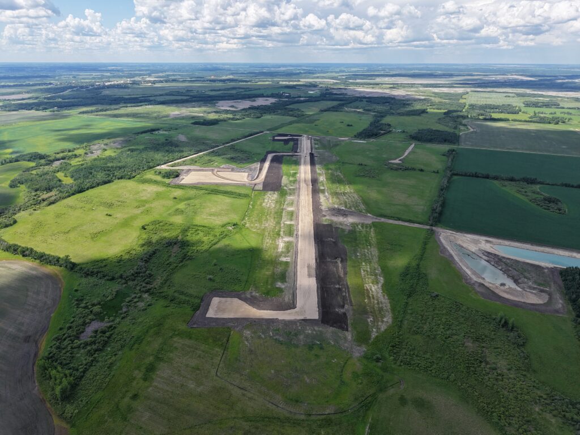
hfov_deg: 71.6
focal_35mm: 24
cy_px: 218
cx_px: 290
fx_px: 402
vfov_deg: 56.8
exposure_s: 1/4000
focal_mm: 8.67
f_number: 1.8
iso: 240
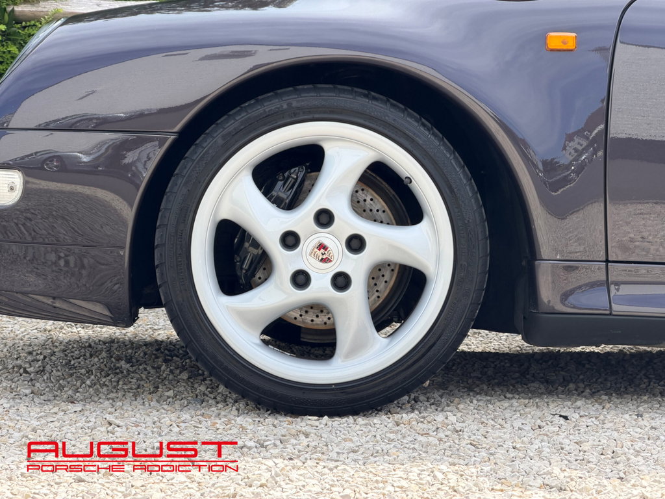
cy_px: 250
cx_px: 332
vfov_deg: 14.8
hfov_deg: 19.6
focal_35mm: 100
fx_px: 1921
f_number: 2.8
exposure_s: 1/510
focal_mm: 16.89
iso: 50
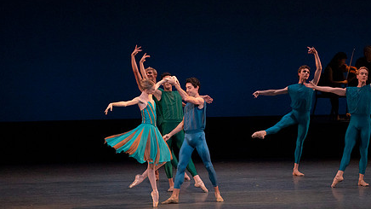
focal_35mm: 258
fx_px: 2537
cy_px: 94
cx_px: 231
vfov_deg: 4.7
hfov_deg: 8.4
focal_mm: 185
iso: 8000
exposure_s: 1/400
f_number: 7.1
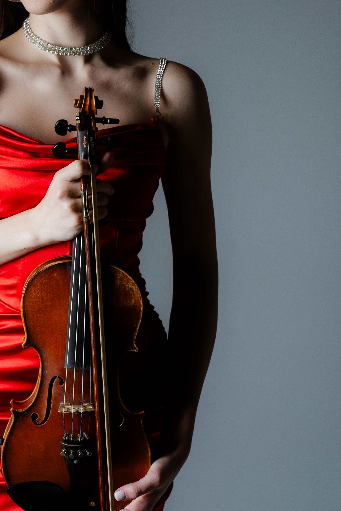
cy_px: 155
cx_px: 45
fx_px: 995
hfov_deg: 19.2
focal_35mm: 70
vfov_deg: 28.6
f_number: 5
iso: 200
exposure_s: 1/125
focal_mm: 38
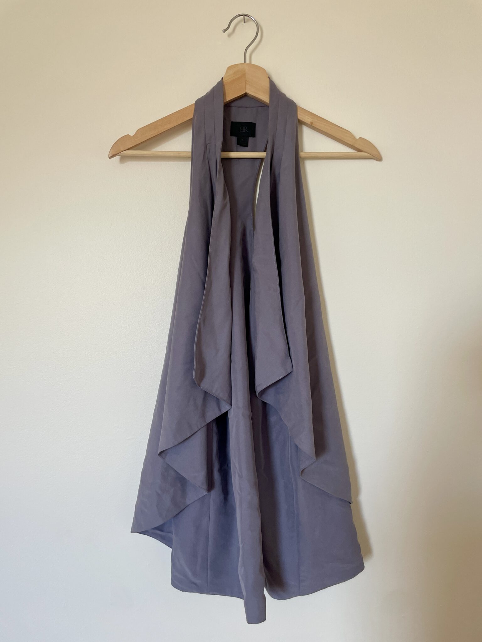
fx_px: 483
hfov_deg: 53.1
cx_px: 241
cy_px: 321
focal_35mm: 26
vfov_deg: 67.3
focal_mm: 4.2
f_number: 1.6
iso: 125
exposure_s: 1/113
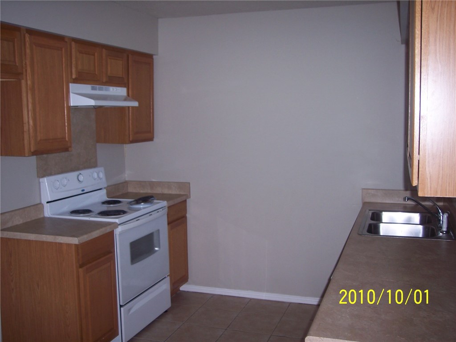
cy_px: 171
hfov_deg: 47.9
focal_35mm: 39
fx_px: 514
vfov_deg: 36.8
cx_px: 228
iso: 100
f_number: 2.8
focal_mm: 8
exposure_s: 1/60
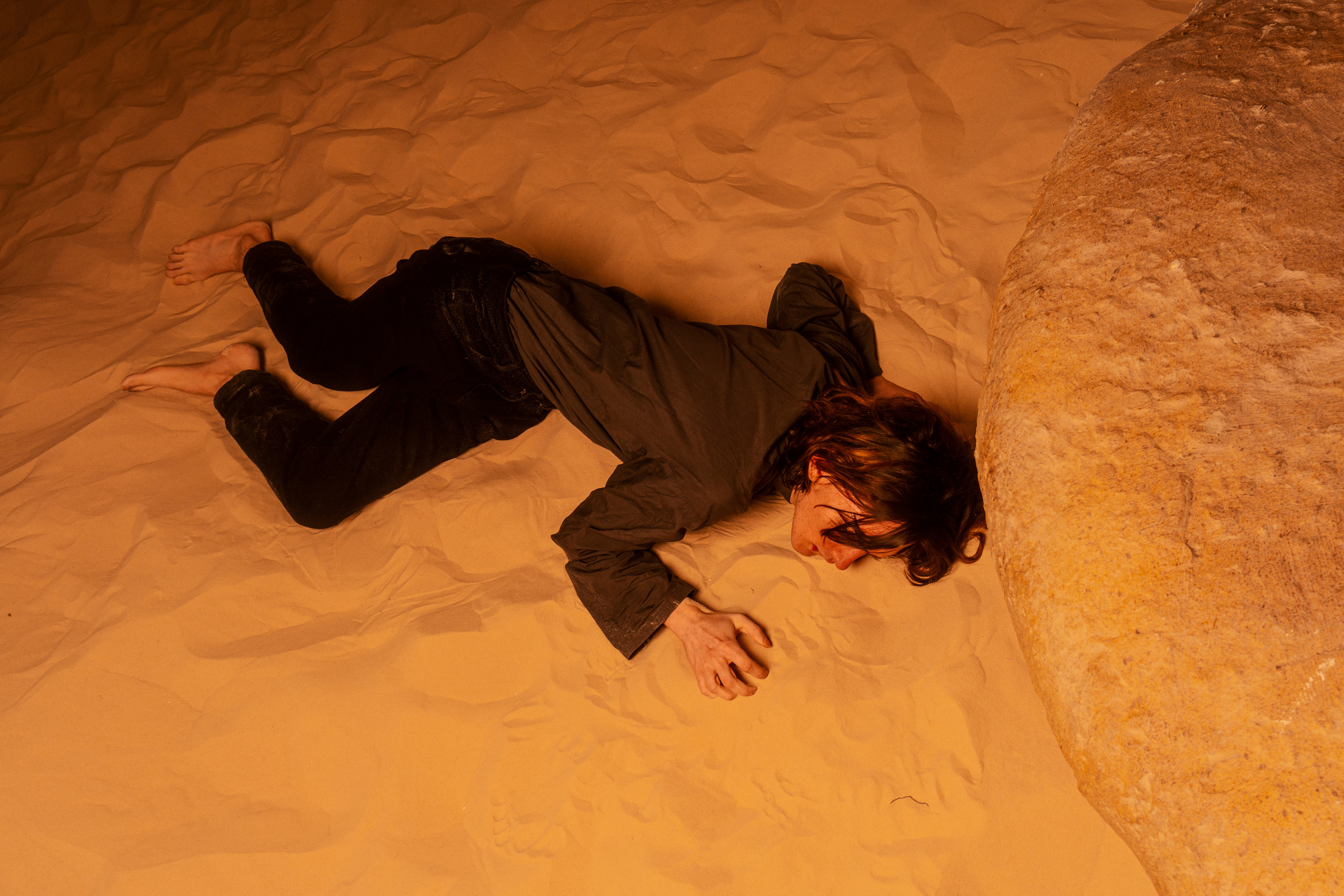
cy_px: 436
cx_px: 700
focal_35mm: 32
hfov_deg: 59.0
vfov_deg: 41.3
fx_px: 1188
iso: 100
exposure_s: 1/160
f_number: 7.1
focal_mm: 28
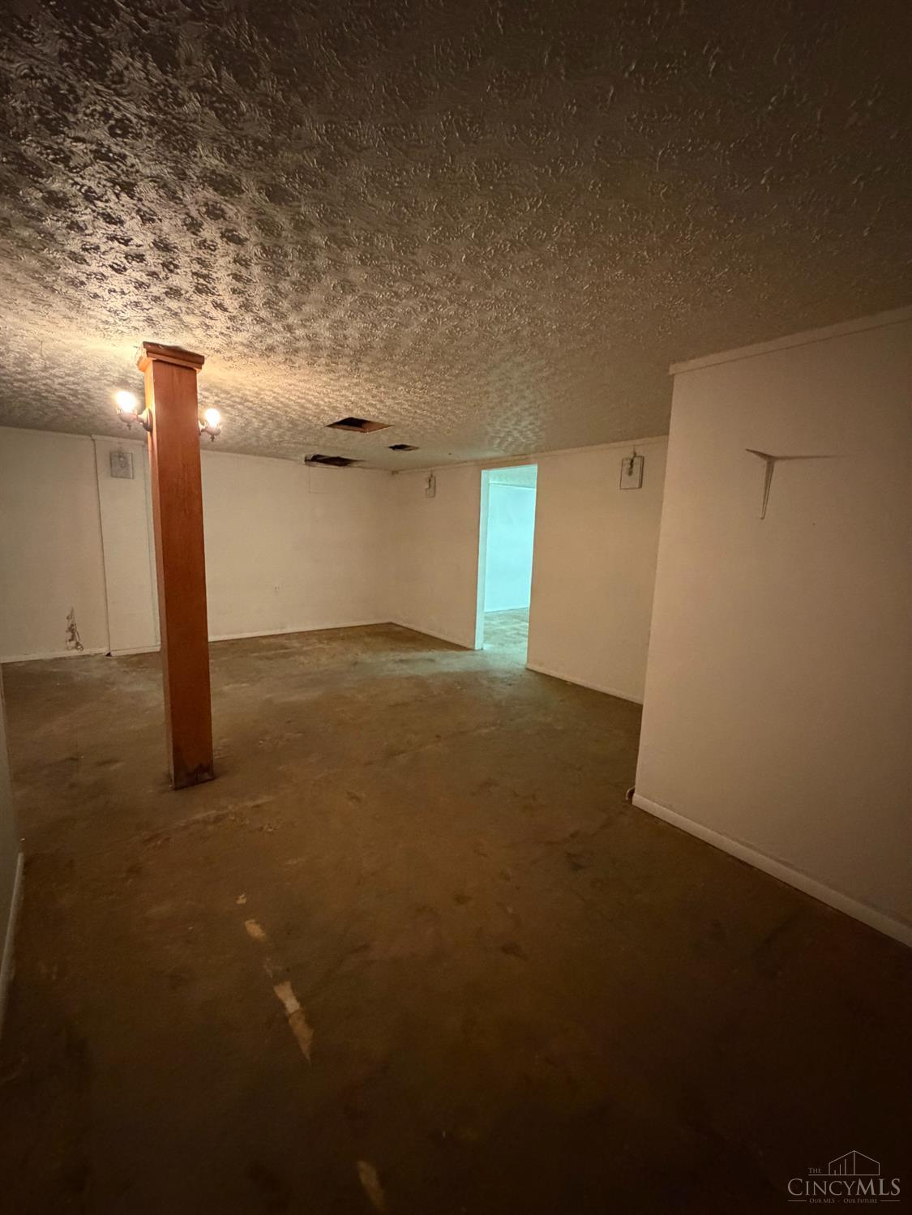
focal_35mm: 14
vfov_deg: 102.0
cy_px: 608
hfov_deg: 85.7
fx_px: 492
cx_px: 456
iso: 1250
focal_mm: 2.22
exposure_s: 1/30
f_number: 2.2
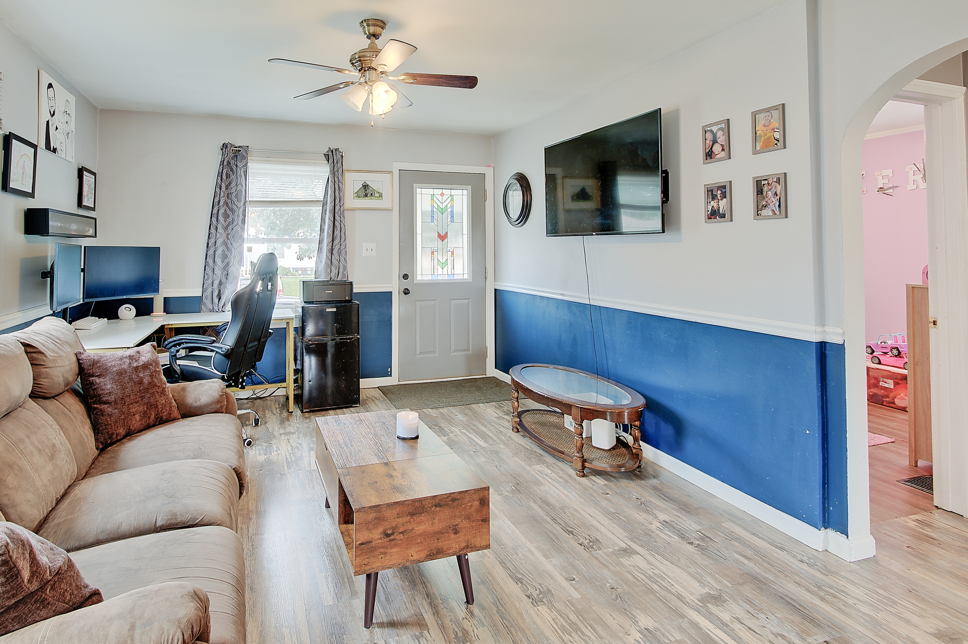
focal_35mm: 19
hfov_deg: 86.6
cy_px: 242
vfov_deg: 63.6
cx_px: 432
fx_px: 511
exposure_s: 1
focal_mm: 10
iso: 100
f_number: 9
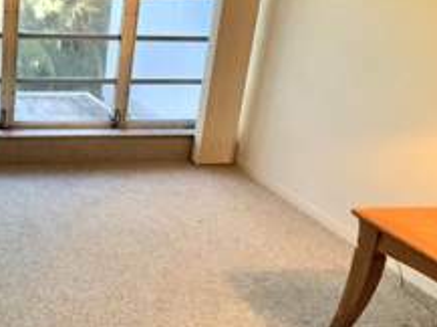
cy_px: 64
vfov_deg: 43.1
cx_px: -8
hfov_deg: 47.5
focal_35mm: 31
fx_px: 391
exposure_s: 1/120
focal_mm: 2.22
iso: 50
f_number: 2.2
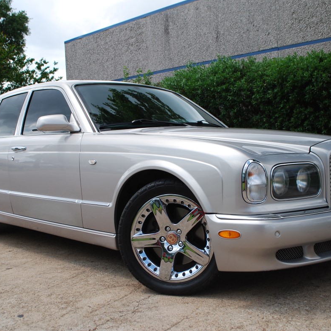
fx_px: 465
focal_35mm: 43
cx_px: 167
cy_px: 165
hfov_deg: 39.2
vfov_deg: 39.2
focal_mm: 22
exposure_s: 1/200
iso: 100
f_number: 7.1
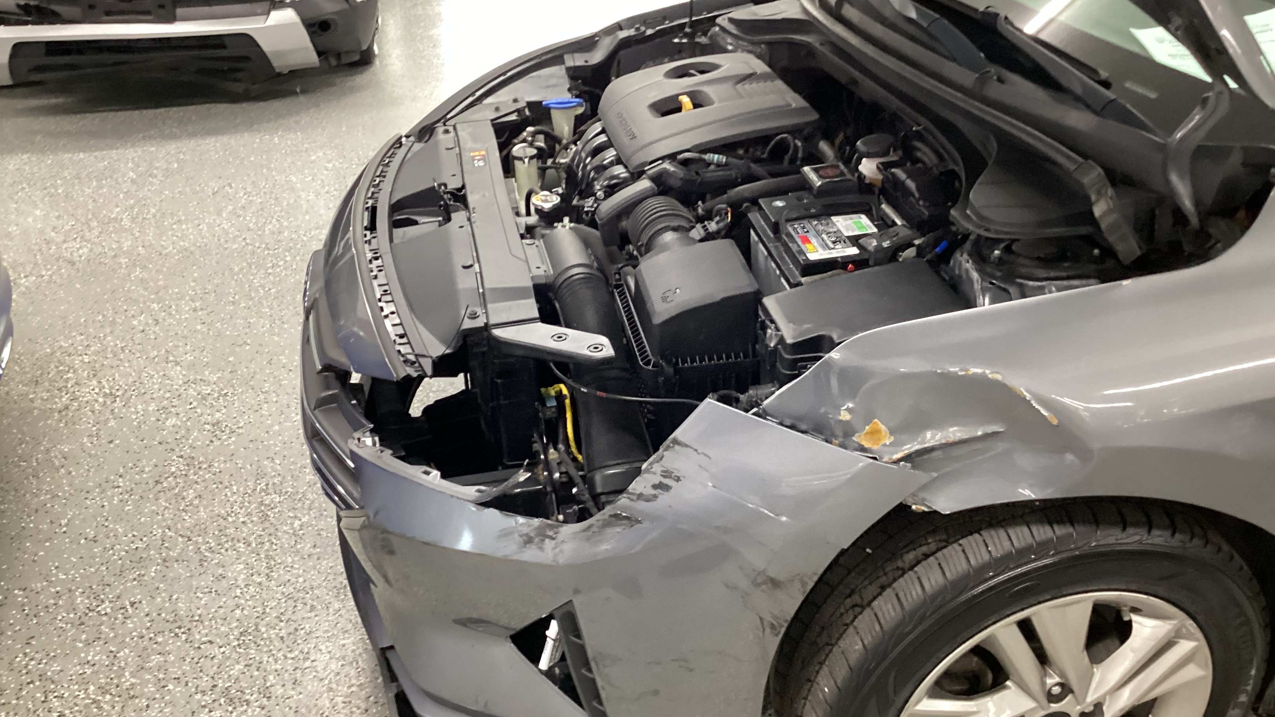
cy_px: 362
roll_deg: -0.1
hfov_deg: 58.0
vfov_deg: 34.7
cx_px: 641
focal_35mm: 34
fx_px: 1150
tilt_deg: -33.2
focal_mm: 3.3
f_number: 2.4
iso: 320
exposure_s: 1/25
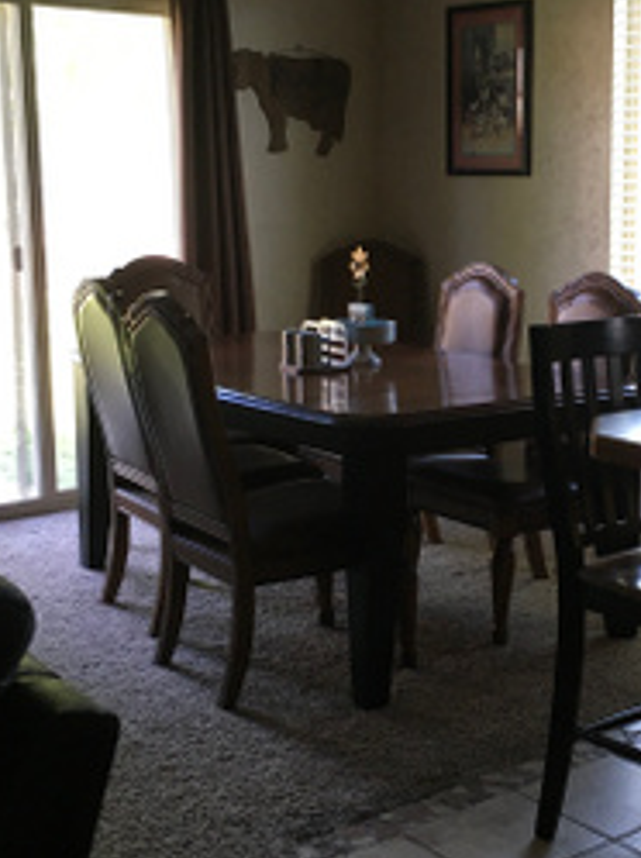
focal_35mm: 56
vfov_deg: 34.4
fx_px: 1386
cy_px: 427
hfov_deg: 25.6
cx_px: 517
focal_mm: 4.15
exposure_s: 1/30
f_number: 2.2
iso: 32
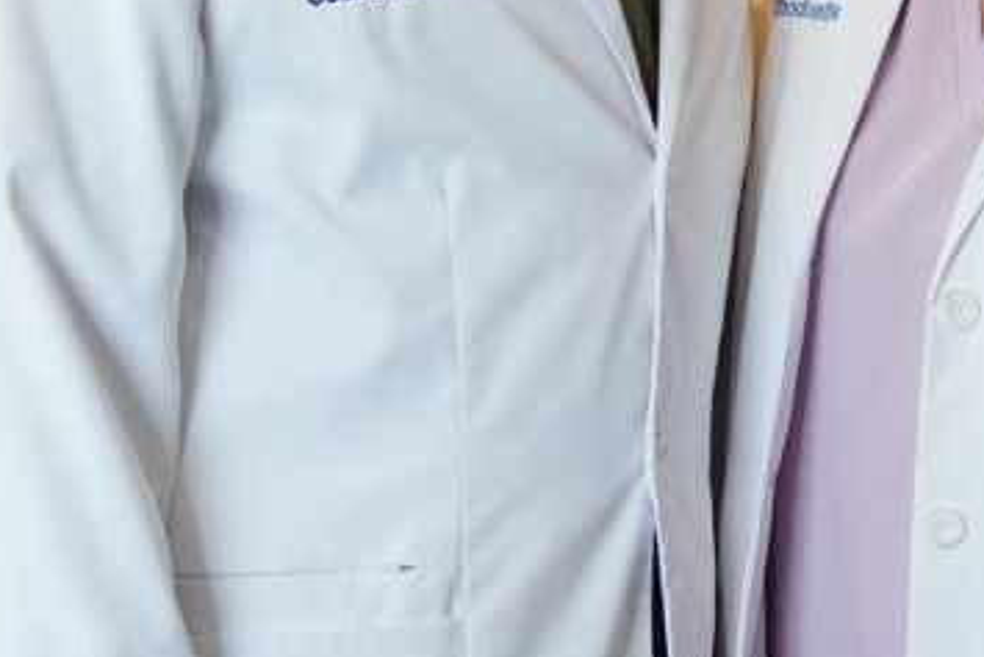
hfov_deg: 14.0
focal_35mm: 142
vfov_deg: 9.6
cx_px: 1181
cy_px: 11
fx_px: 3883
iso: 2500
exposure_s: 1/250
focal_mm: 28
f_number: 2.8
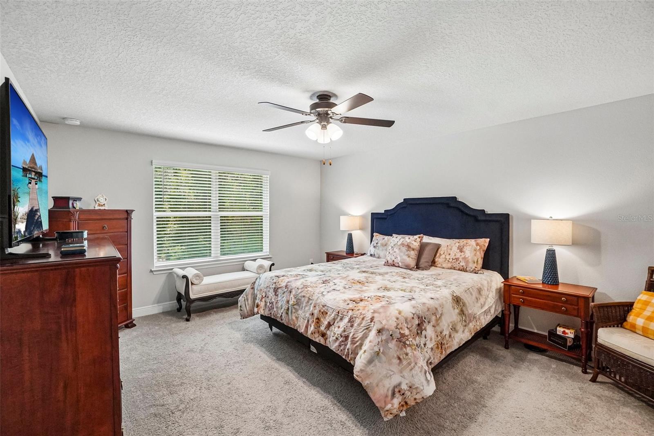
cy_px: 218
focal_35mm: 15
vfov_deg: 77.3
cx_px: 327
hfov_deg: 100.4
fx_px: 272
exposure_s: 1/30
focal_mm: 10
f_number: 8
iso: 640
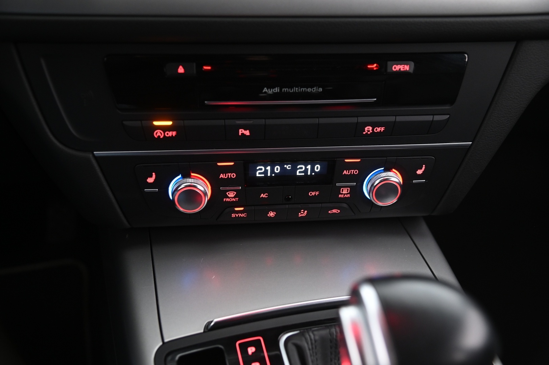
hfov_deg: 48.5
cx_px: 274
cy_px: 182
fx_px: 609
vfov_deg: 33.3
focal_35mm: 40
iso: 2000
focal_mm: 40
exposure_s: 1/8
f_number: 4
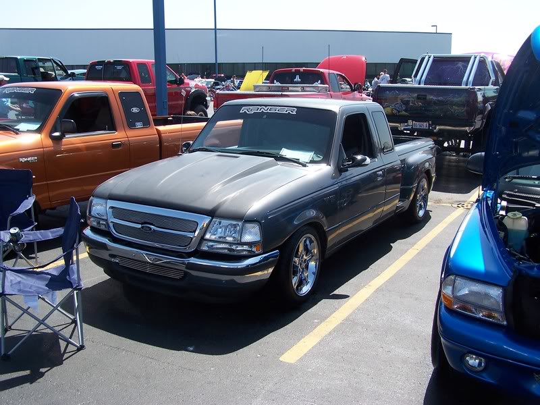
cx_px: 270
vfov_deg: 37.7
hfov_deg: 49.0
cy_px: 202
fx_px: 593
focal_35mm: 38
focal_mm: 6.3
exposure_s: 1/500
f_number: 4
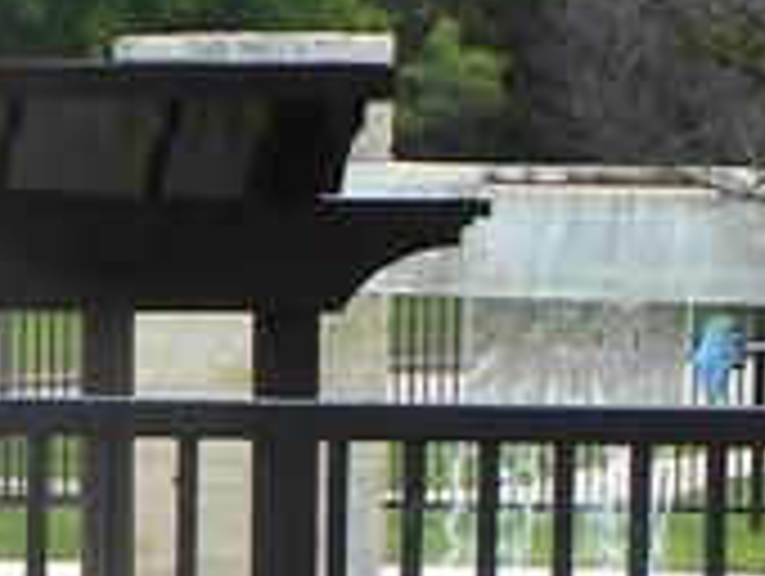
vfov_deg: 5.4
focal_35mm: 277
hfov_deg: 7.1
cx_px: -189
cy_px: 657
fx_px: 6130
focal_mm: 8.2
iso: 64
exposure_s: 1/204
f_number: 4.5
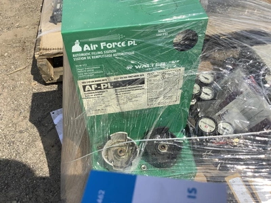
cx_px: 136
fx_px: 243
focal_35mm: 31
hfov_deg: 58.4
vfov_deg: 45.4
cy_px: 102
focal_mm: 3.3
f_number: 2.4
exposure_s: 1/2092
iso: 25
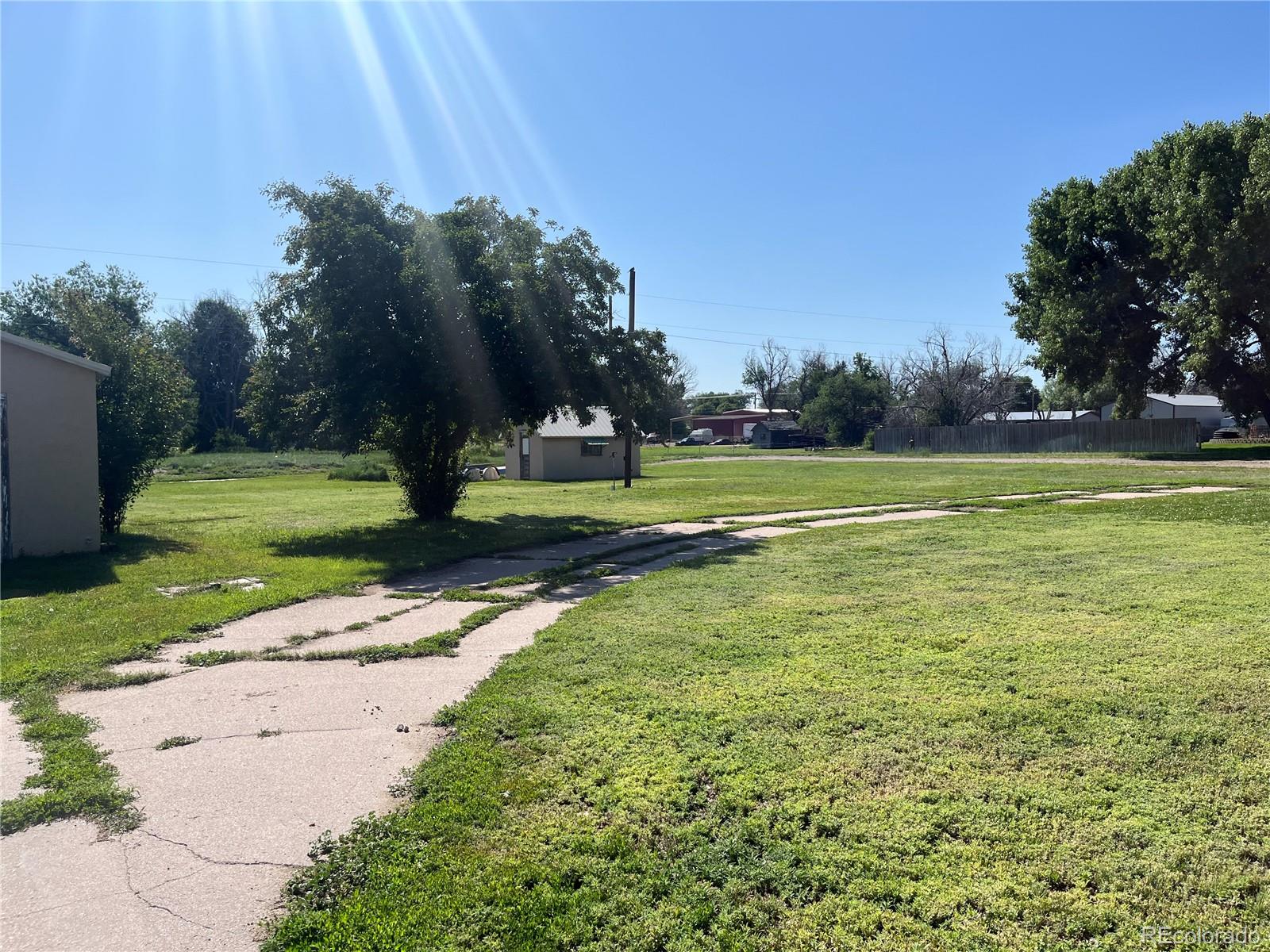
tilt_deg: -1.5
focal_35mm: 26
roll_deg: -1.8
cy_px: 476
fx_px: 954
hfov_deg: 67.3
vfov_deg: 53.1
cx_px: 635
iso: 50
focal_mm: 5.1
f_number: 1.6
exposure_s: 1/5556
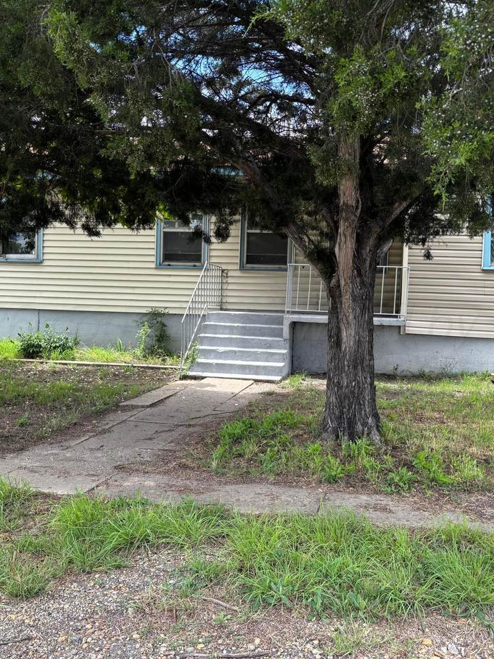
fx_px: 666
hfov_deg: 40.7
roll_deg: -1.6
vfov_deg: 52.6
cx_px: 240
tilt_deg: -2.6
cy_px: 327
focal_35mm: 35
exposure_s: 1/894
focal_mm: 5.96
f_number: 1.6
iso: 50
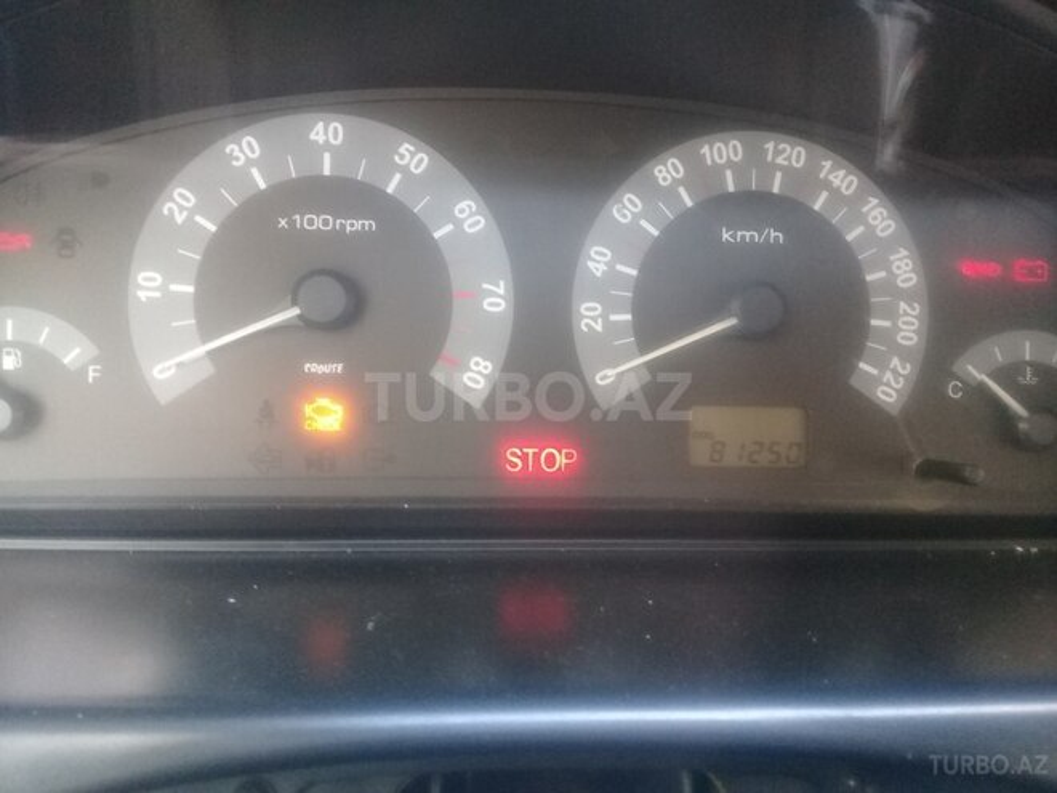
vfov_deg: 45.4
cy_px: 396
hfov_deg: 58.4
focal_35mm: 31
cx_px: 528
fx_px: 947
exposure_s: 1/25
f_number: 2.2
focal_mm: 3.3
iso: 200
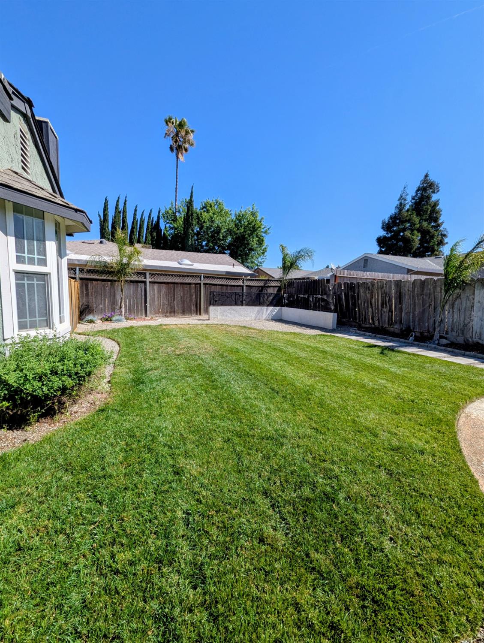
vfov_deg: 106.1
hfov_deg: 90.1
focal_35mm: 13
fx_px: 242
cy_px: 322
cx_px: 242
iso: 43
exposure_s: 1/1513
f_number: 2.2
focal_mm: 1.95
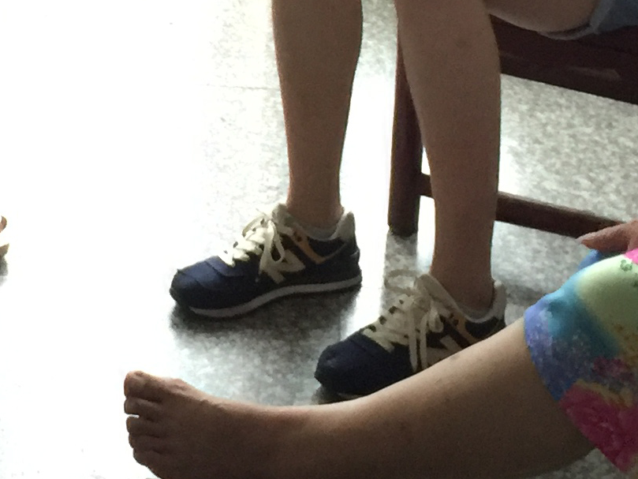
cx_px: 170
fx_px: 2157
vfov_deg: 12.4
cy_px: -99
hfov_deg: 16.7
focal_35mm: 117
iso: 125
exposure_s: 1/4
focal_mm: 4.15
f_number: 2.2
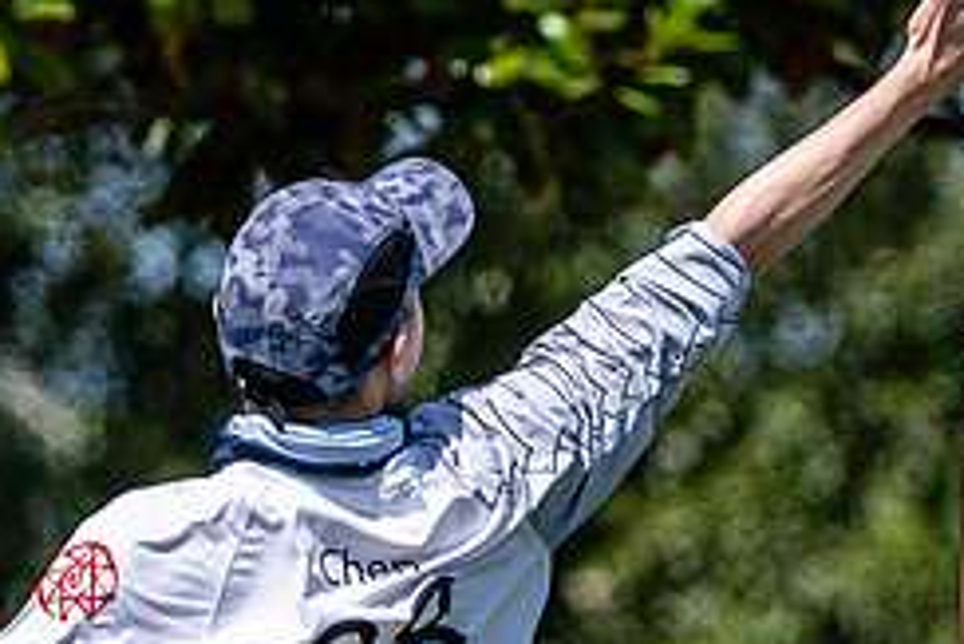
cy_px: 1025
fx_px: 38179
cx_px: 447
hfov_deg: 1.4
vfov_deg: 1.0
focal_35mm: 1425
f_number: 4
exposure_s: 1/2500
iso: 200
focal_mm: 200
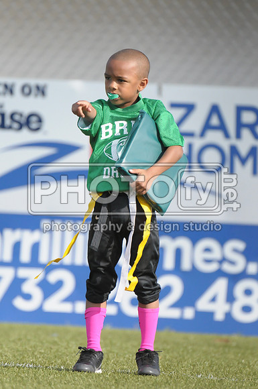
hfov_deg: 2.3
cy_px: 194
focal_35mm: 600
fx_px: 6469
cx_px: 129
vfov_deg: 3.4
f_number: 4
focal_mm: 400
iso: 1600
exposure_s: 1/8000
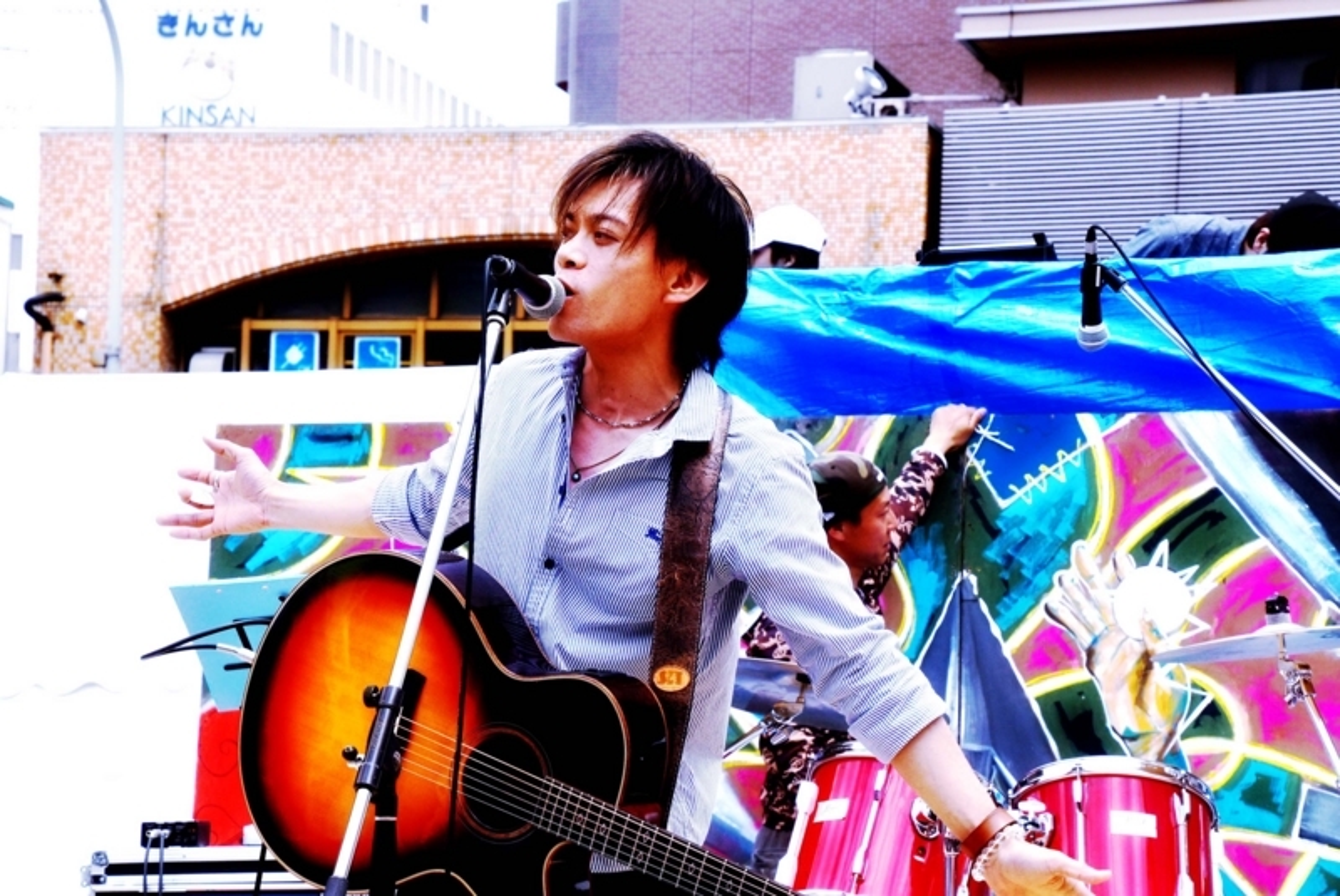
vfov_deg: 14.7
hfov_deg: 21.9
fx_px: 3465
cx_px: 670
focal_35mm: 93
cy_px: 448
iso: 200
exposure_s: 1/400
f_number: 10
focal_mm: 62
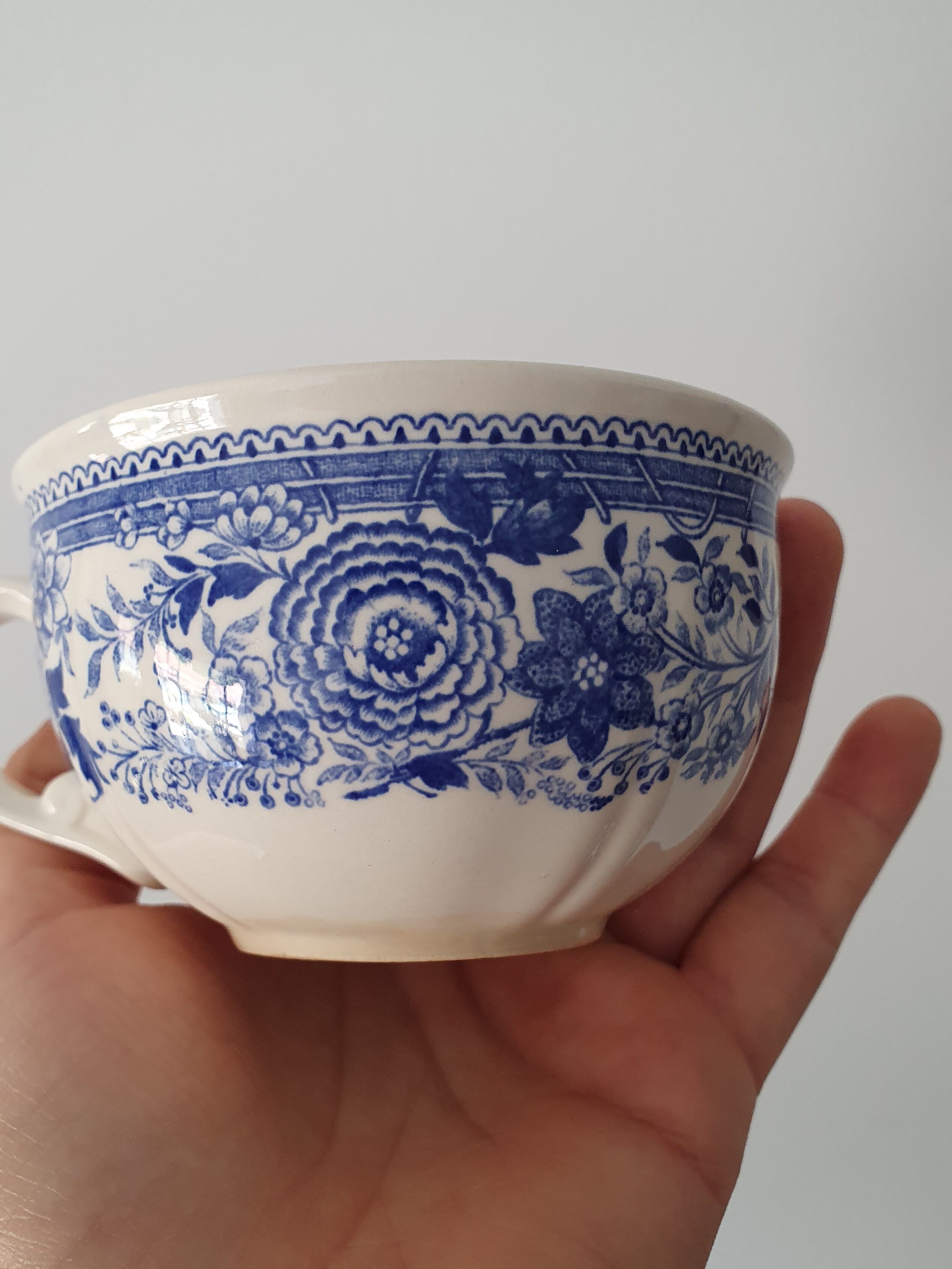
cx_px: 417
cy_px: 628
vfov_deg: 58.4
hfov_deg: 45.3
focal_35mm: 31
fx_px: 1137
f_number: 2.4
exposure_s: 1/100
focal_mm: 4.32
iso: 200
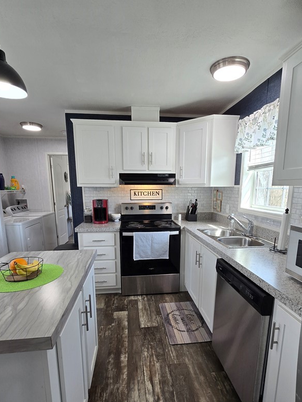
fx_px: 198
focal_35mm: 17
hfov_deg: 74.7
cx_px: 157
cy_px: 228
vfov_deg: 90.5
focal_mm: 2.2
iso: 50
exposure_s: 1/60
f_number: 2.2
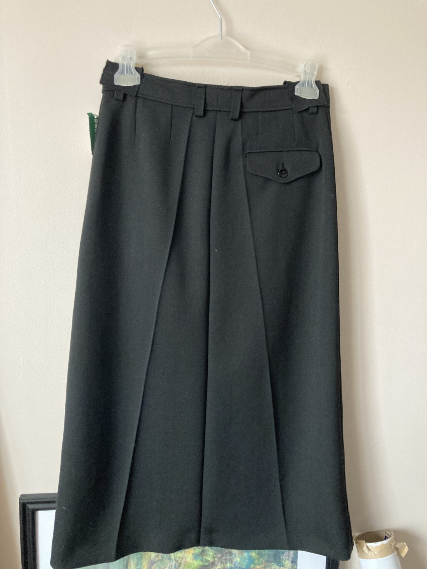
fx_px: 461
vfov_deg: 63.4
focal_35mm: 28
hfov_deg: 49.7
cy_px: 284
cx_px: 214
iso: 400
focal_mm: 3.99
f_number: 1.8
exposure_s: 1/34
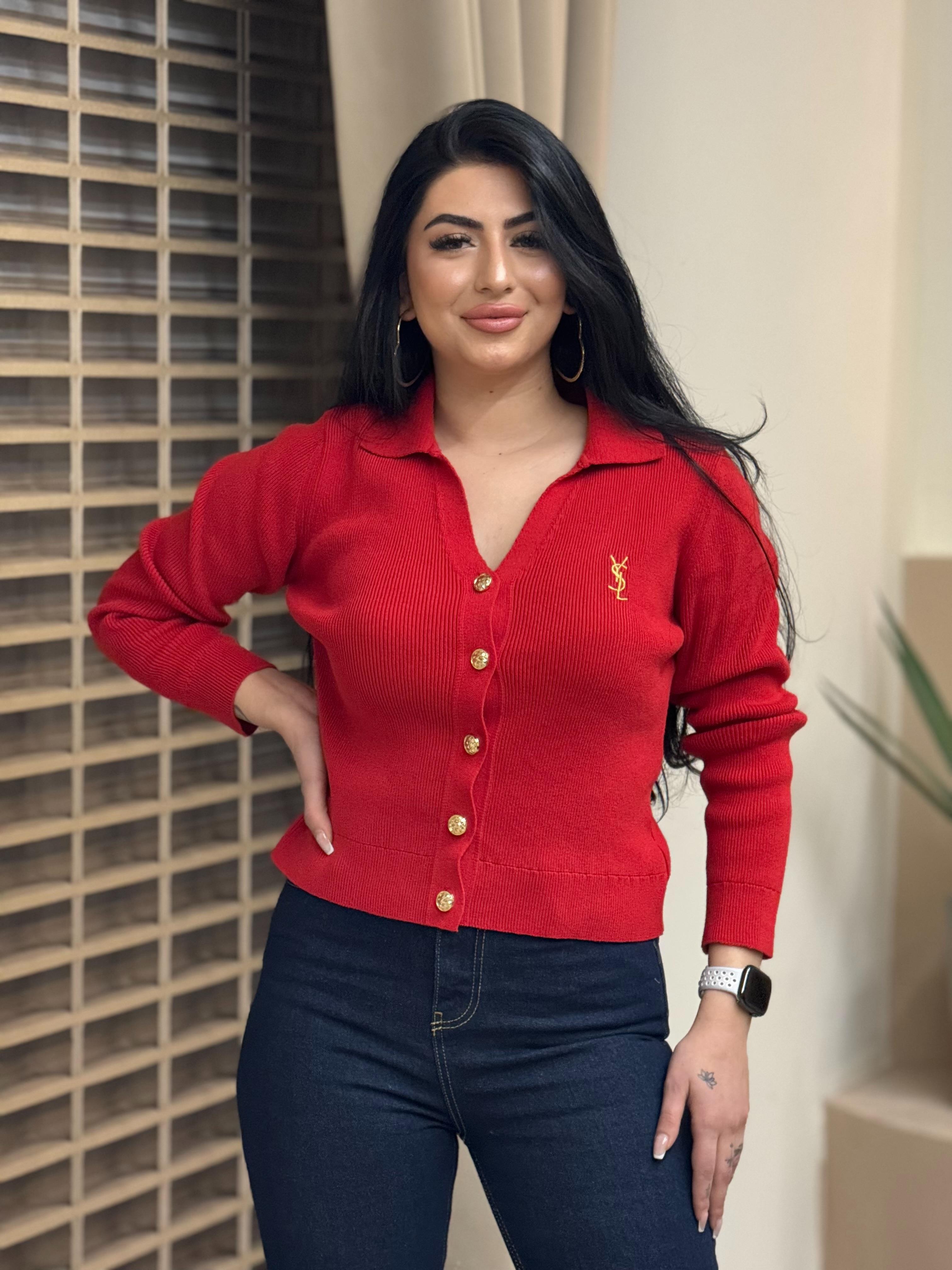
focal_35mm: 120
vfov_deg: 16.4
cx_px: 476
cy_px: 635
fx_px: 4400
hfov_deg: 12.3
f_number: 2.8
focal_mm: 15.66
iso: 400
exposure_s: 1/50
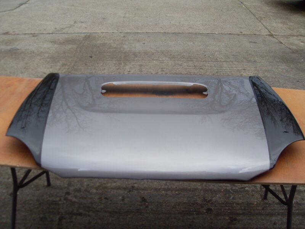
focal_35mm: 35
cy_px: 114
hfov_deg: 52.6
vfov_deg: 40.7
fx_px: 308
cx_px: 152
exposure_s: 1/125
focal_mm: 6.3
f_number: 7
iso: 80
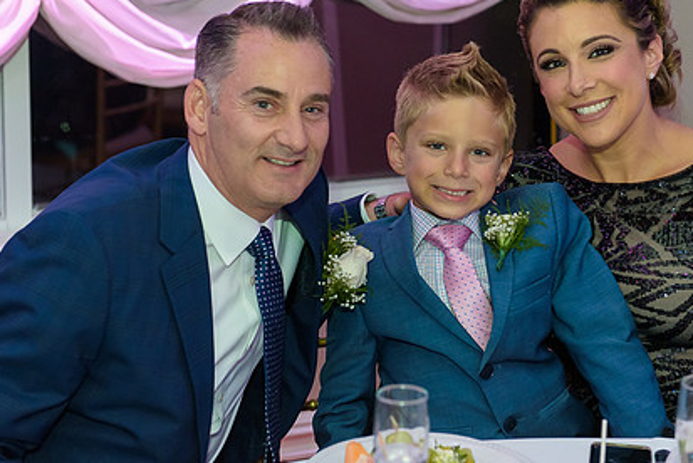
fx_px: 1676
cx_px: 413
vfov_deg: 15.7
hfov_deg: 23.3
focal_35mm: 87
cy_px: 170
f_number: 3.2
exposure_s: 1/125
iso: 1600
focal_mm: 62
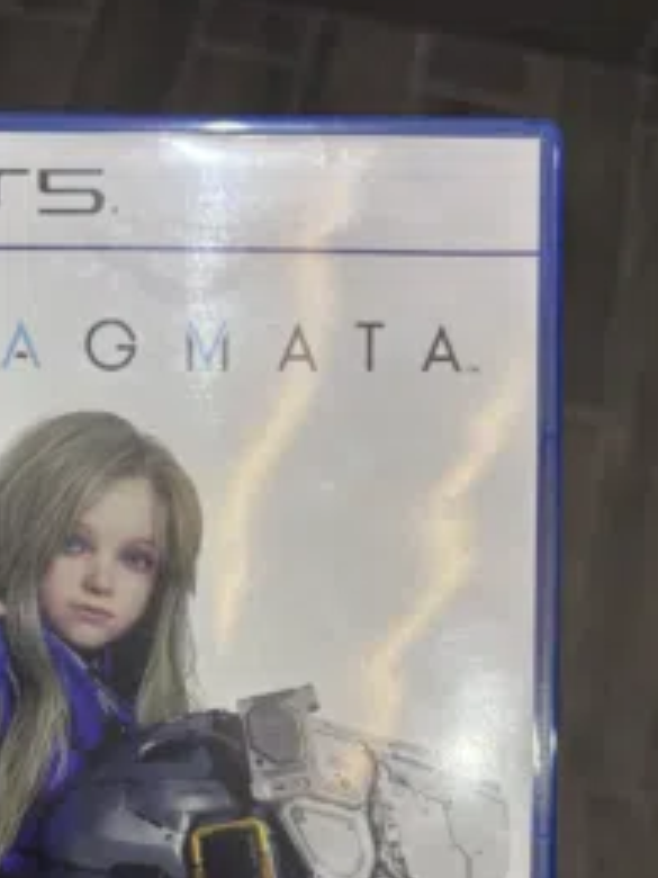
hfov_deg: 35.2
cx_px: 165
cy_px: 642
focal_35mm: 40
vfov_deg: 45.4
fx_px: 1014
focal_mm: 5.96
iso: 320
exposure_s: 1/50
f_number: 1.6
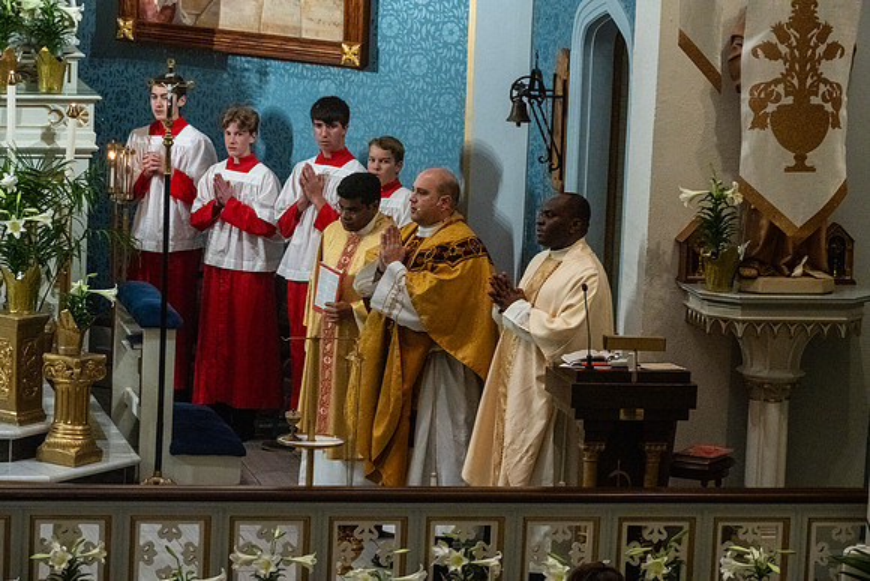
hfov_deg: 10.3
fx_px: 4834
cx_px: 435
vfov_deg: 6.9
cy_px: 290
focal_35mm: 200
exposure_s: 1/60
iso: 5000
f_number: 16
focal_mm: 200
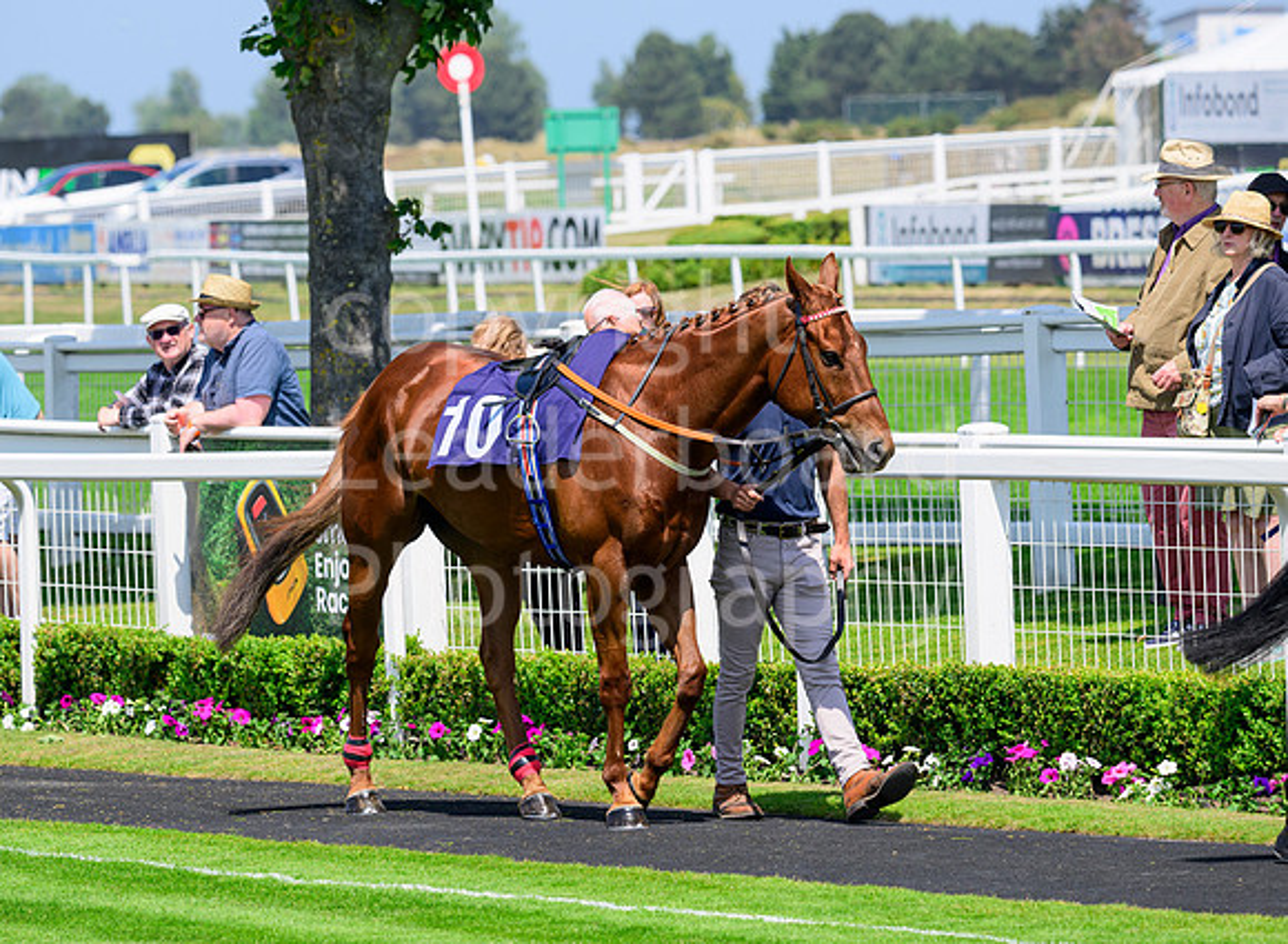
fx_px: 9343
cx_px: 554
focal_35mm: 253
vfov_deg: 5.8
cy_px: 469
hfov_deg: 7.9
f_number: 6.3
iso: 100
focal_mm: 200
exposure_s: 1/500
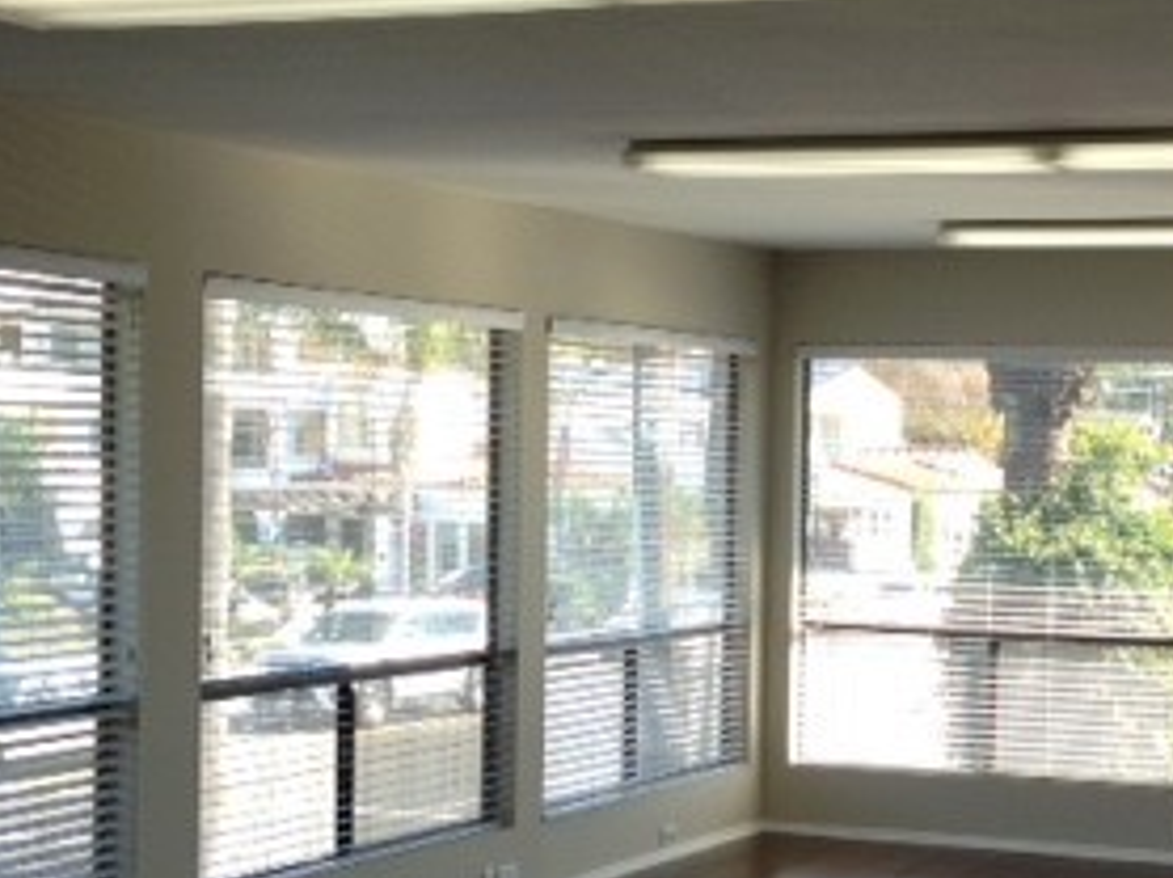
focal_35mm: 76
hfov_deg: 25.3
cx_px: 895
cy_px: 540
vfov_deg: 19.3
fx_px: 2573
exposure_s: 1/199
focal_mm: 4.12
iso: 50
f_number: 2.4
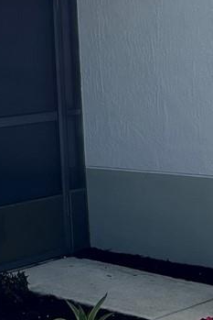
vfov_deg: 16.1
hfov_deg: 10.0
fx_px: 1099
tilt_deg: +2.7
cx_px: -261
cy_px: -17
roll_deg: +2.9
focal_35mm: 124
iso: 50
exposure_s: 1/4484
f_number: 1.6
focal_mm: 5.1
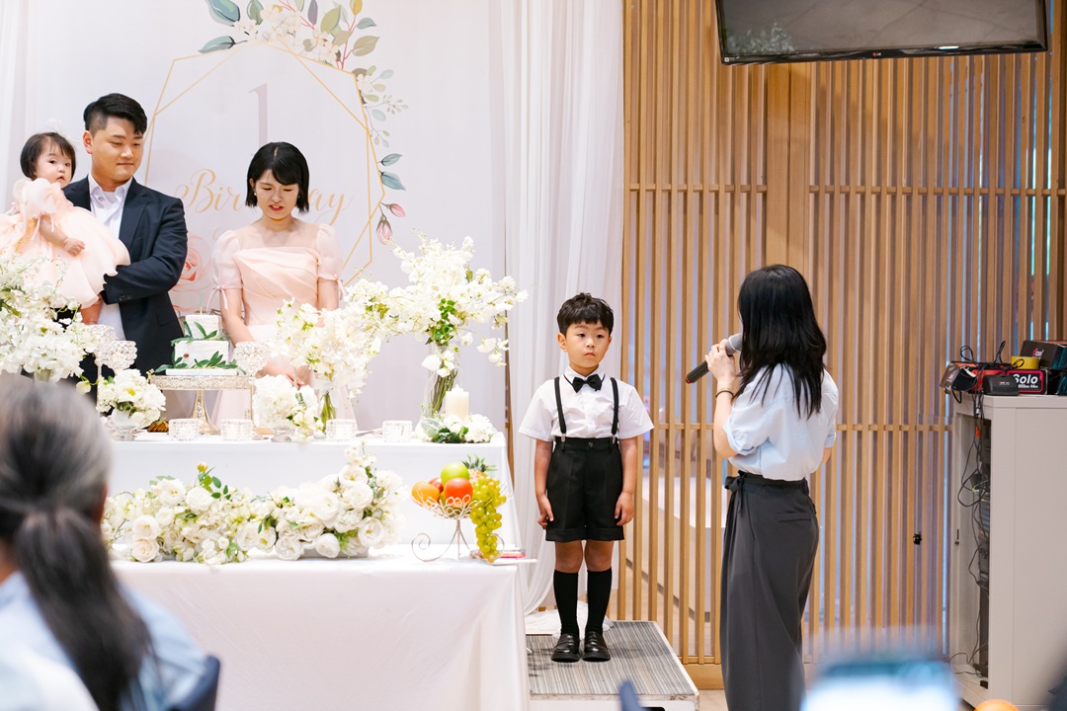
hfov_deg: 28.8
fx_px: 2075
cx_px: 534
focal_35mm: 70
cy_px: 356
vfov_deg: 19.5
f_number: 2.8
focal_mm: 70
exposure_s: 1/125
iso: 1250
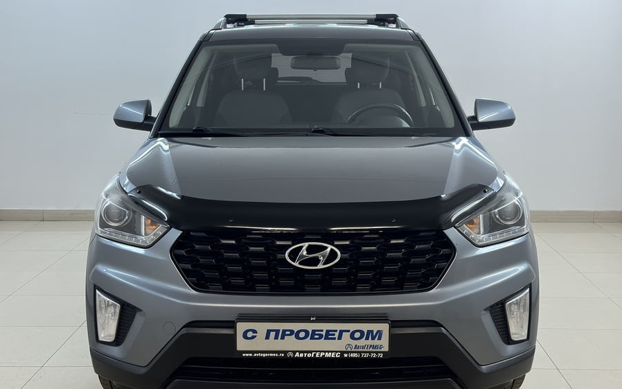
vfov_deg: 25.3
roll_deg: -0.1
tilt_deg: -8.9
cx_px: 311
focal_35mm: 51
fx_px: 864
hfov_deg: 39.6
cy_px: 210
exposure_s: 1/100
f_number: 1.78
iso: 80
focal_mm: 6.86
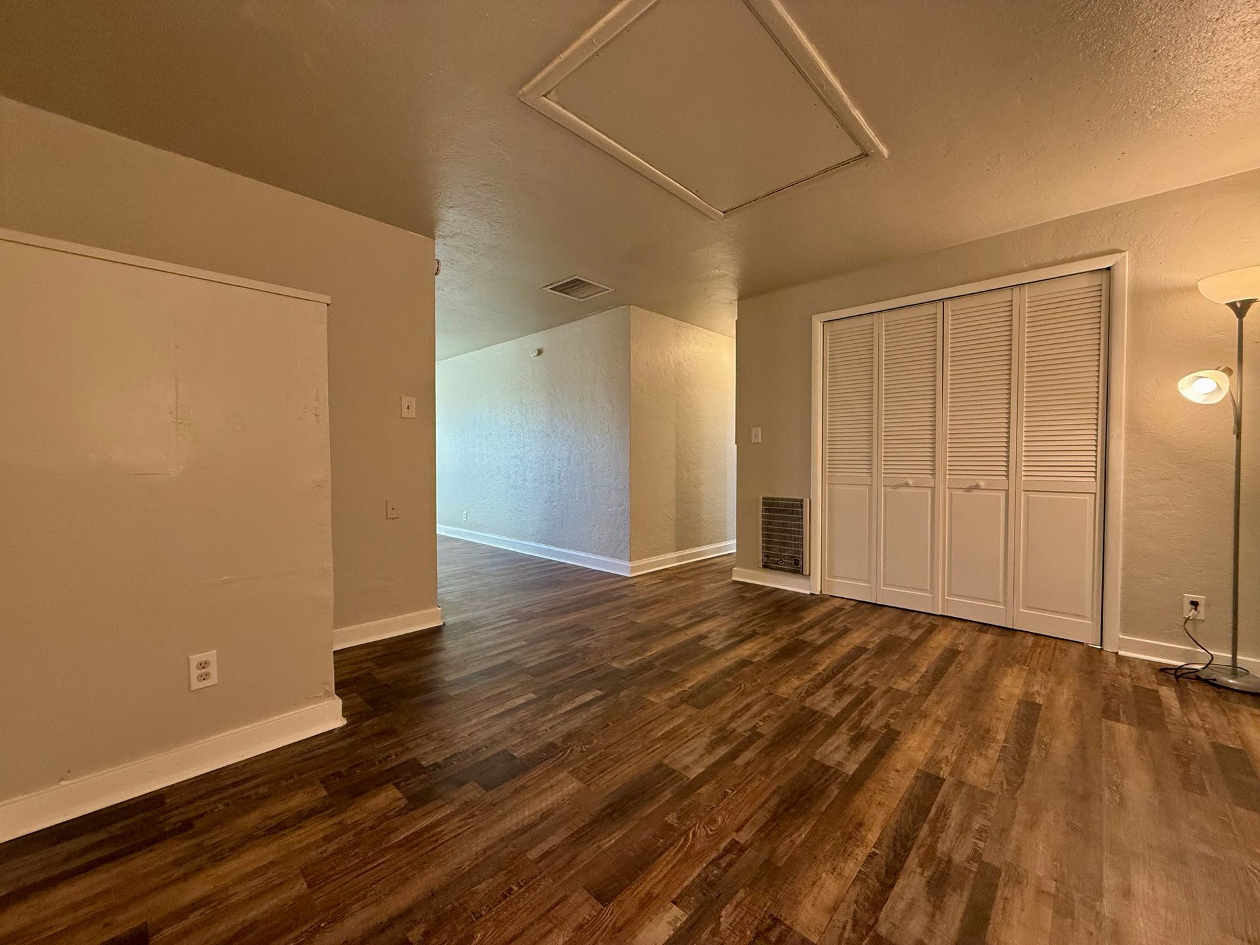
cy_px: 472
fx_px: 510
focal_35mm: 14
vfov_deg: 85.7
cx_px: 630
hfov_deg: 102.1
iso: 320
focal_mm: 2.22
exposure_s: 1/120
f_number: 2.2
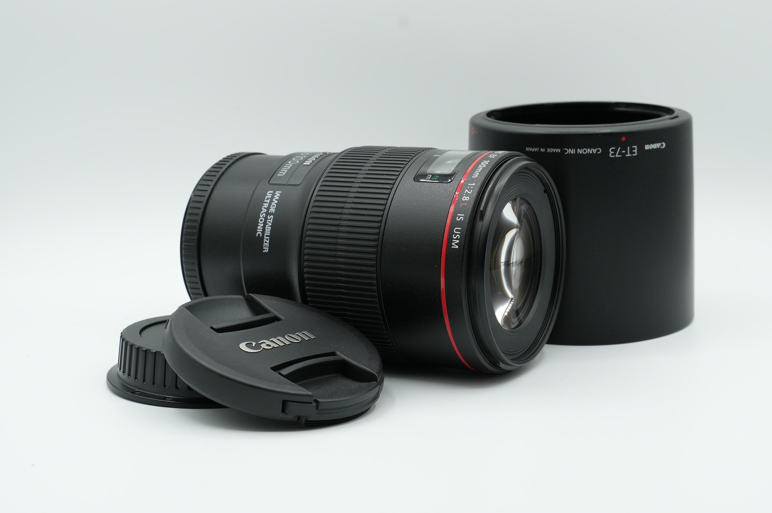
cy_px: 246
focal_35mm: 56
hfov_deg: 35.9
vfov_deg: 24.3
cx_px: 404
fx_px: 1190
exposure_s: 1/80
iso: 250
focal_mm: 35
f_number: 10
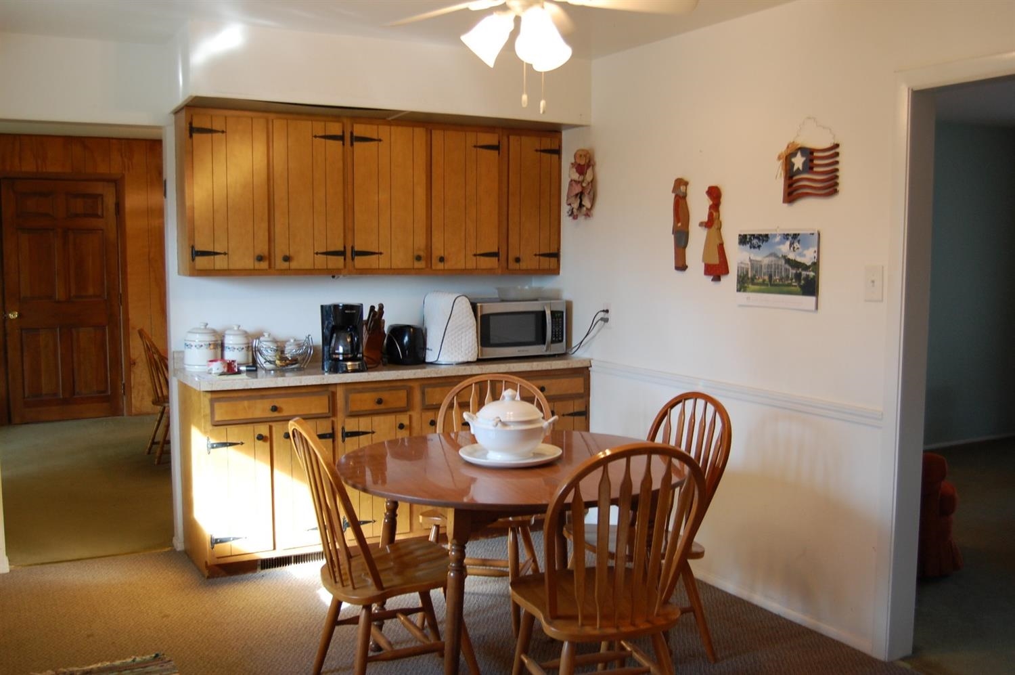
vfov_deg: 36.8
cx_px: 508
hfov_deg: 53.2
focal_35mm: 36
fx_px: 1014
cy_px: 338
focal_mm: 24
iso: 500
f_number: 4
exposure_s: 1/30
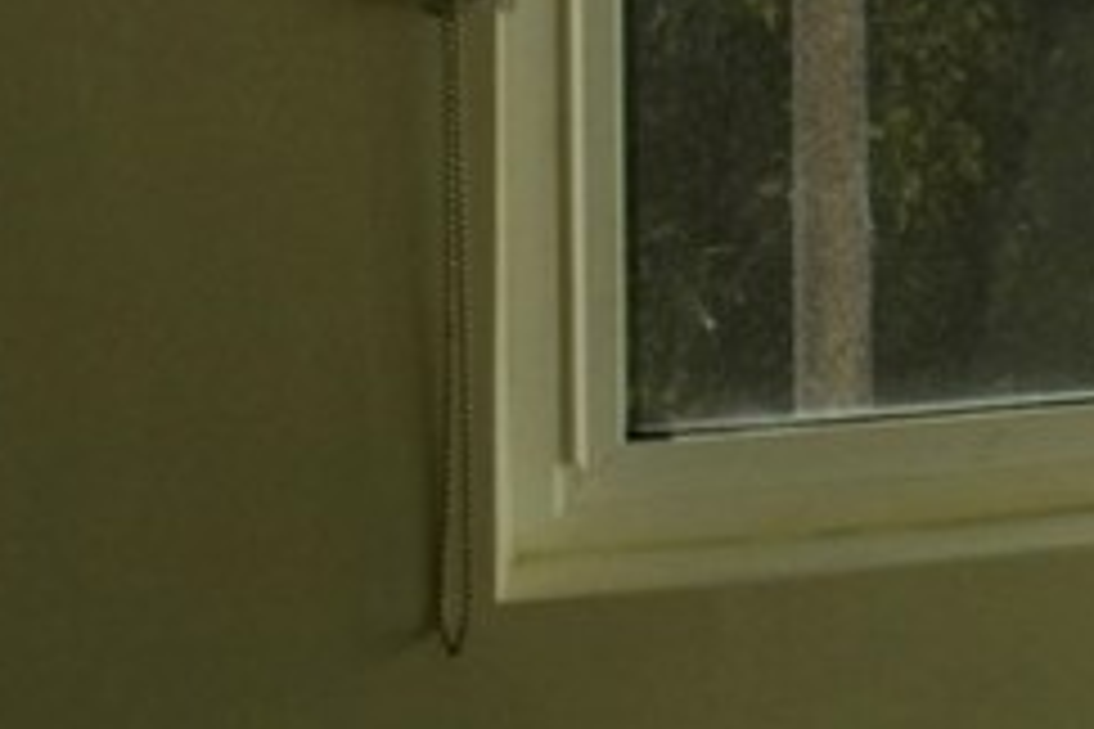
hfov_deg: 15.4
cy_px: -538
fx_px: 3464
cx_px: 1985
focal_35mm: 114
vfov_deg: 11.3
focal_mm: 18
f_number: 8
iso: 360
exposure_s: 1/500
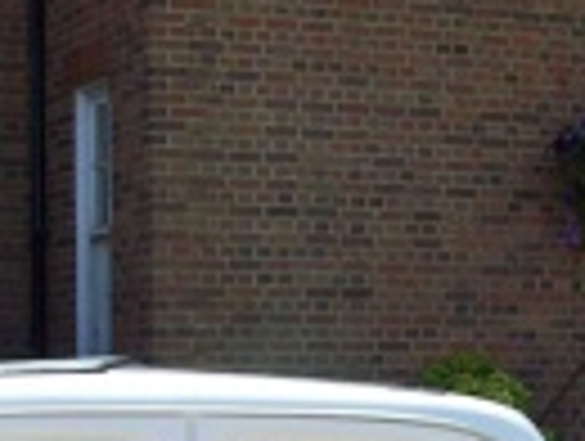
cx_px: 374
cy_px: 592
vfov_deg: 10.5
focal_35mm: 138
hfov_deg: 14.3
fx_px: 2336
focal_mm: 6
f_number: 4.8
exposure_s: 1/340
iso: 80
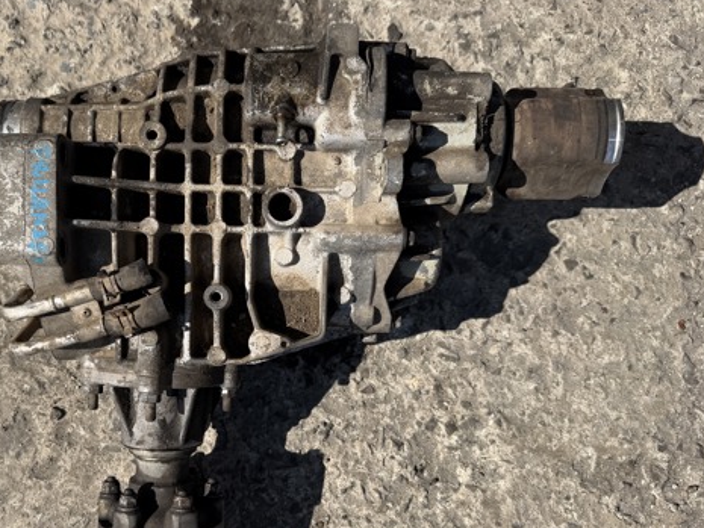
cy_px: 328
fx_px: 671
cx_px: 236
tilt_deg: -71.1
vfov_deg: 42.7
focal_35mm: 33
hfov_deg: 54.3
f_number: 1.78
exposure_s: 1/3759
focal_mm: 6.76
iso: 80
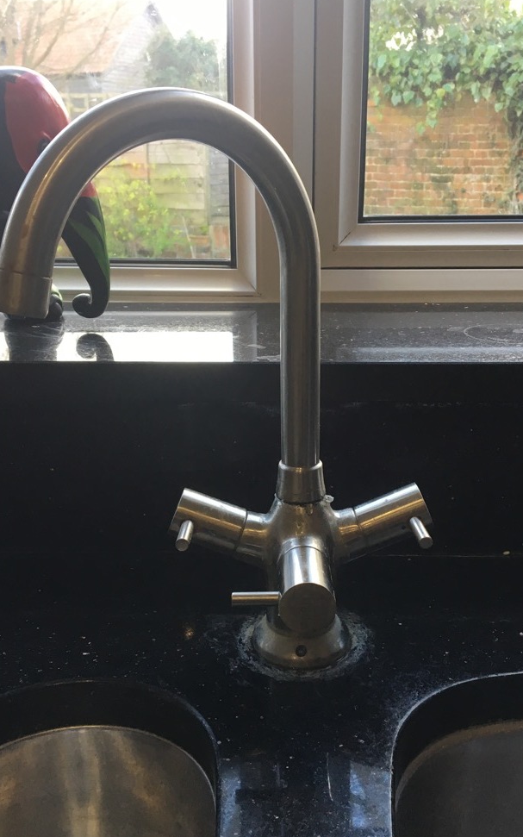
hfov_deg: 33.6
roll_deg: +0.8
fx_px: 866
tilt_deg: -17.7
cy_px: 415
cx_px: 290
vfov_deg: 51.5
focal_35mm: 38
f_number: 2.2
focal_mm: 4.15
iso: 32
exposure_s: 1/33
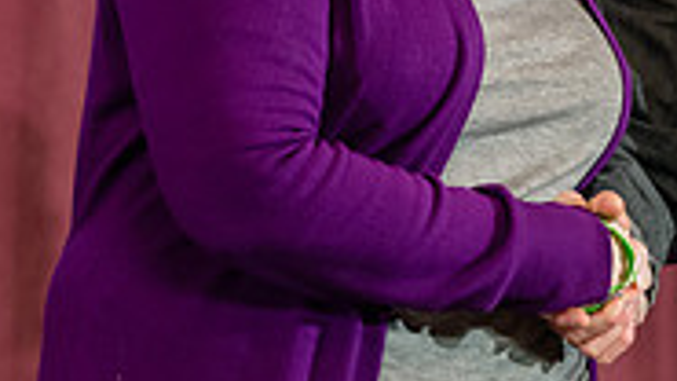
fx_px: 5295
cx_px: 633
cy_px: 16
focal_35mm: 295
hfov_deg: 7.3
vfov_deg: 4.1
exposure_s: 1/200
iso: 2000
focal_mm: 90
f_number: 4.5
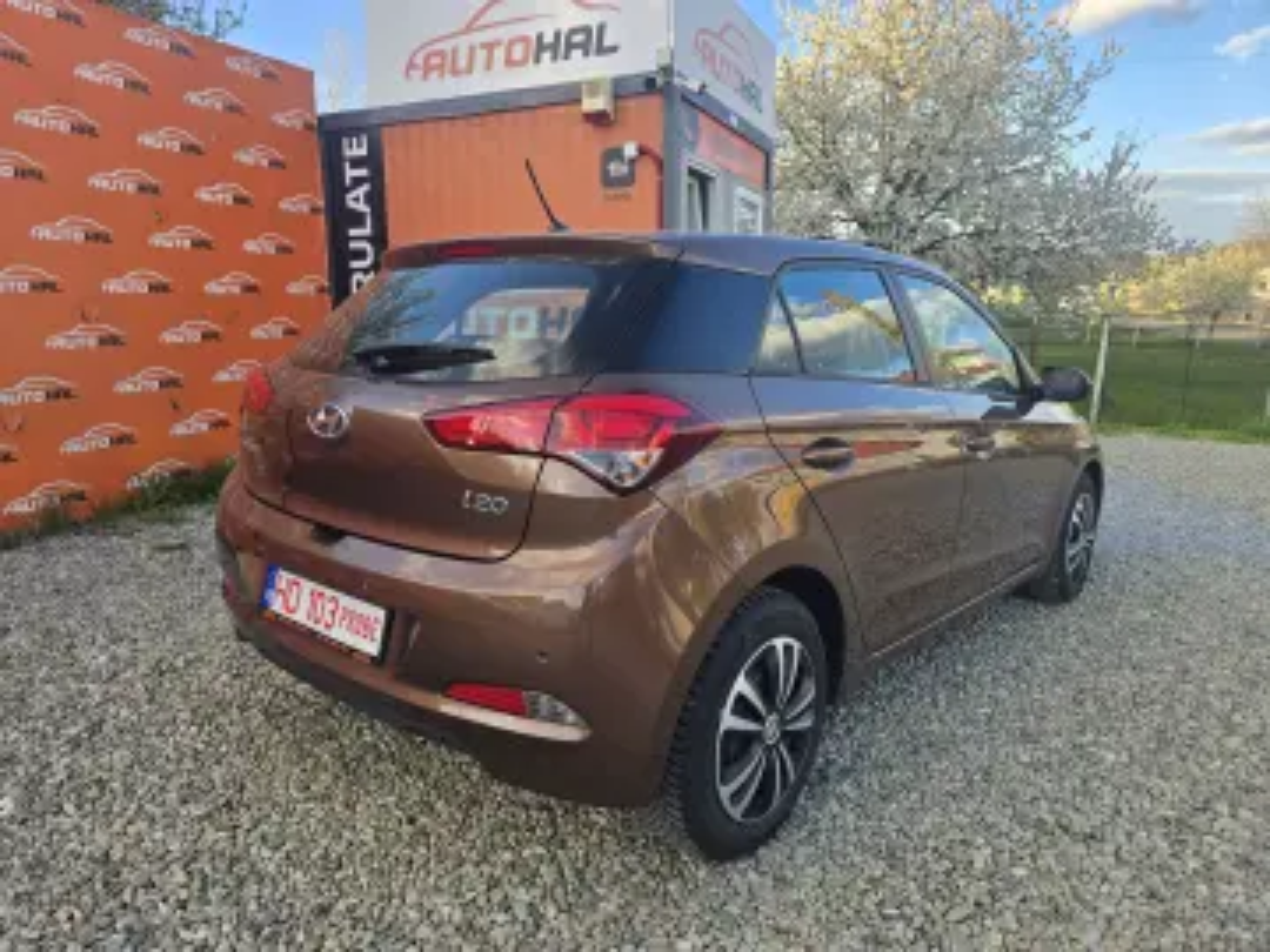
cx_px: 635
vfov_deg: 58.9
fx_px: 844
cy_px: 476
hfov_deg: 73.9
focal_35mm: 23
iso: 16
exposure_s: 1/180
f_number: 1.7
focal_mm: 6.3
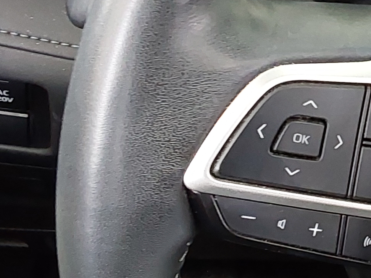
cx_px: 455
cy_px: 86
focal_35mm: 94
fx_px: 1007
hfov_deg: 19.5
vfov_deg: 15.7
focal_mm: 2.91
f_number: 1.9
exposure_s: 1/60
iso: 400
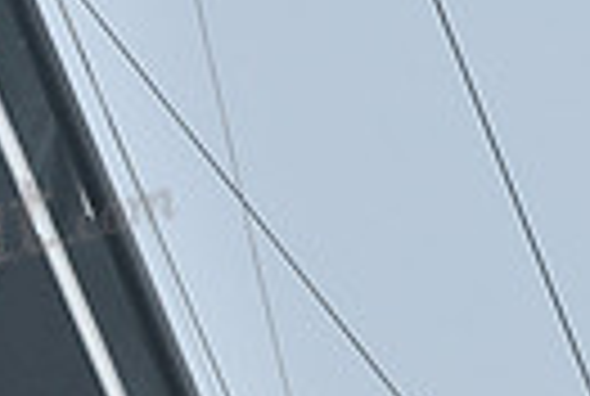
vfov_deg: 0.8
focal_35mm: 1767
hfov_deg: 1.2
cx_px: 410
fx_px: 29025
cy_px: 853
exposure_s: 1/1000
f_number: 7.1
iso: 320
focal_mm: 400
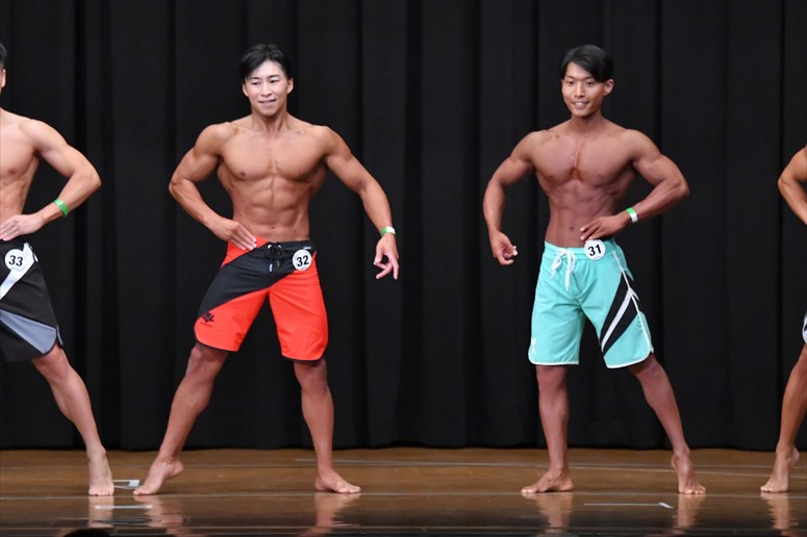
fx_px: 5377
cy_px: 268
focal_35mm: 240
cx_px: 404
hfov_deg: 8.6
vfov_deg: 5.7
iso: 8000
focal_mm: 160
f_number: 5.6
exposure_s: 1/400
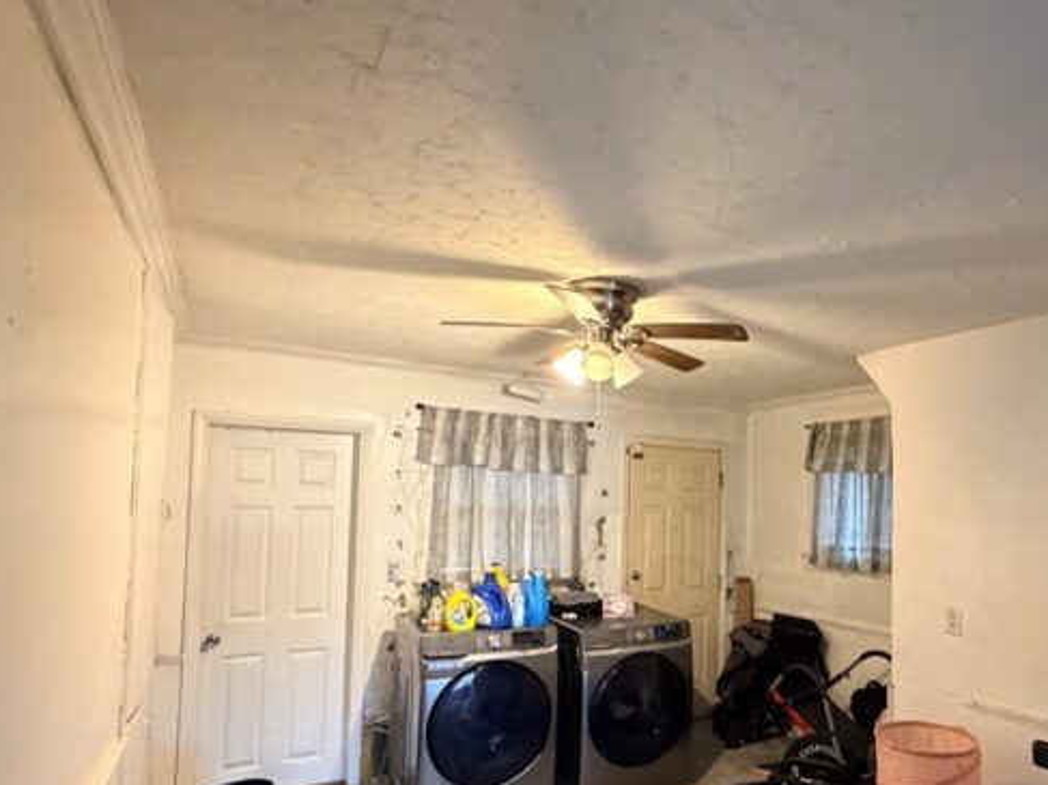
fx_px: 696
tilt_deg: +3.3
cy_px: 473
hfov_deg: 72.2
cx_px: 678
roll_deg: -0.9
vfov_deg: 58.4
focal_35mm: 23
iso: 1000
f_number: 2.2
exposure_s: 1/60
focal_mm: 2.22
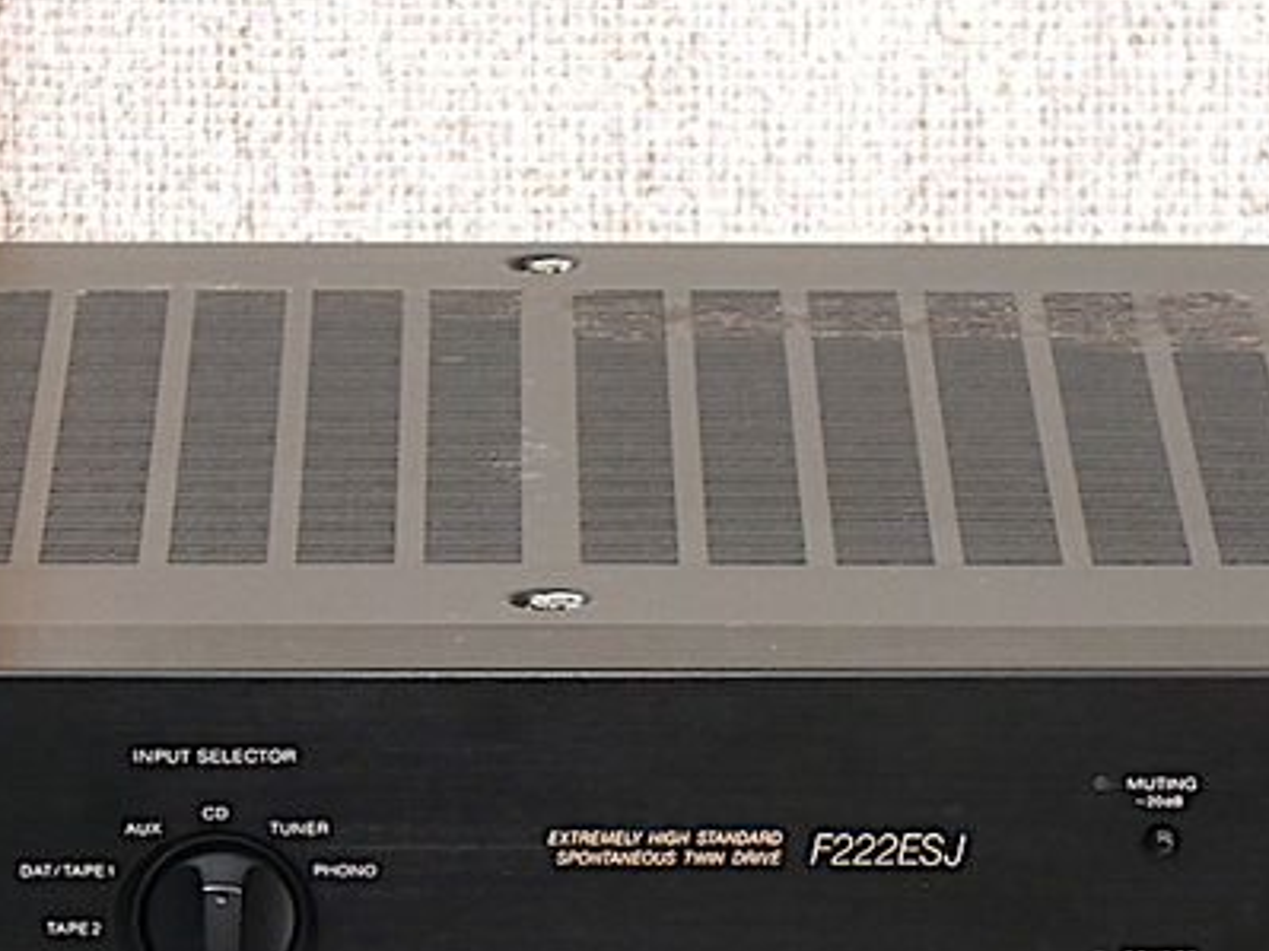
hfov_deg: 6.1
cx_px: 522
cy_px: 747
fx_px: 11911
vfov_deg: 4.6
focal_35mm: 325
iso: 200
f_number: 5.3
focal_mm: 24.2
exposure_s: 1/2
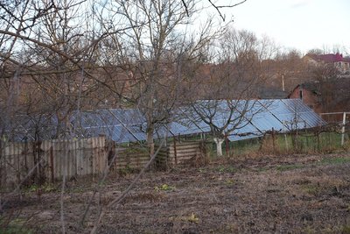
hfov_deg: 28.8
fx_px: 681
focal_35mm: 70
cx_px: 175
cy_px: 117
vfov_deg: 19.5
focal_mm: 70
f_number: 4.5
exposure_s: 1/200
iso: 500
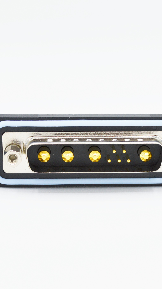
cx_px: 90
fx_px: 580
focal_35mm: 76
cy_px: 144
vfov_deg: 27.9
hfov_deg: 15.9
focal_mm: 32
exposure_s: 1/250
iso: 100
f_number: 8
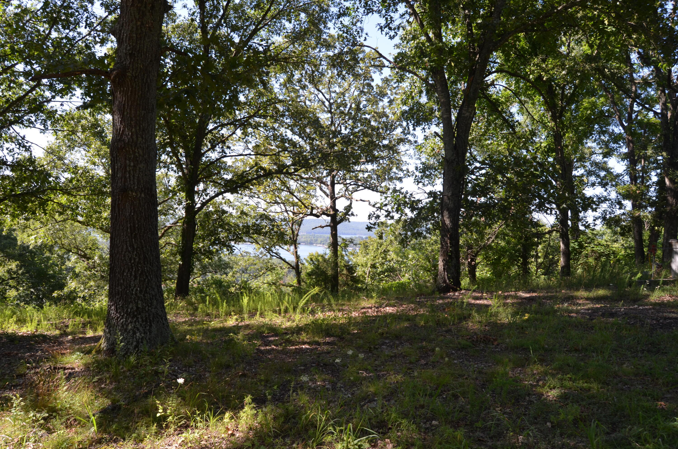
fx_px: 507
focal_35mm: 27
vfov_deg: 47.7
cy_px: 224
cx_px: 339
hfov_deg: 67.5
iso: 200
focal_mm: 18
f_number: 6.7
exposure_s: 1/180
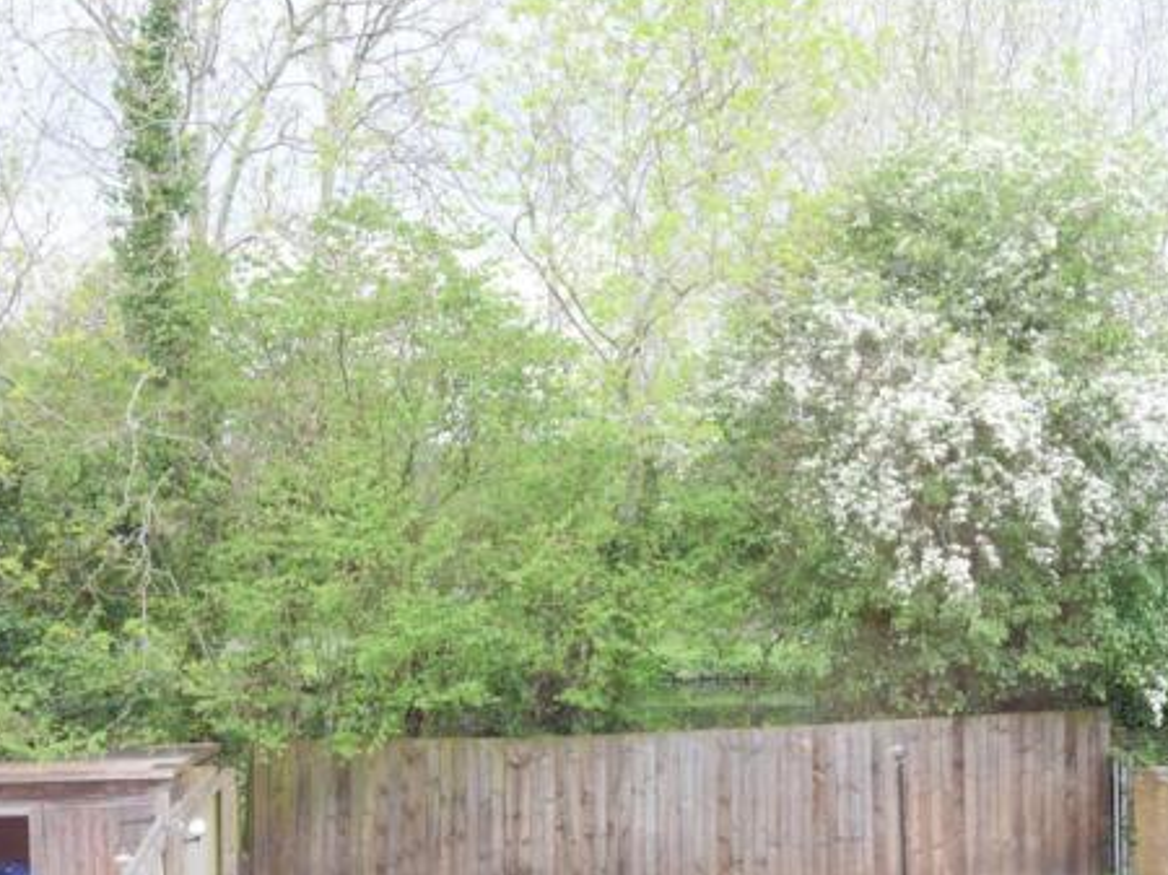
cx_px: 666
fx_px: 1416
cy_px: 489
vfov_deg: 34.3
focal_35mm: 42
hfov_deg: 44.7
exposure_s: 1/125
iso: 400
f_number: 5.6
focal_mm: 20
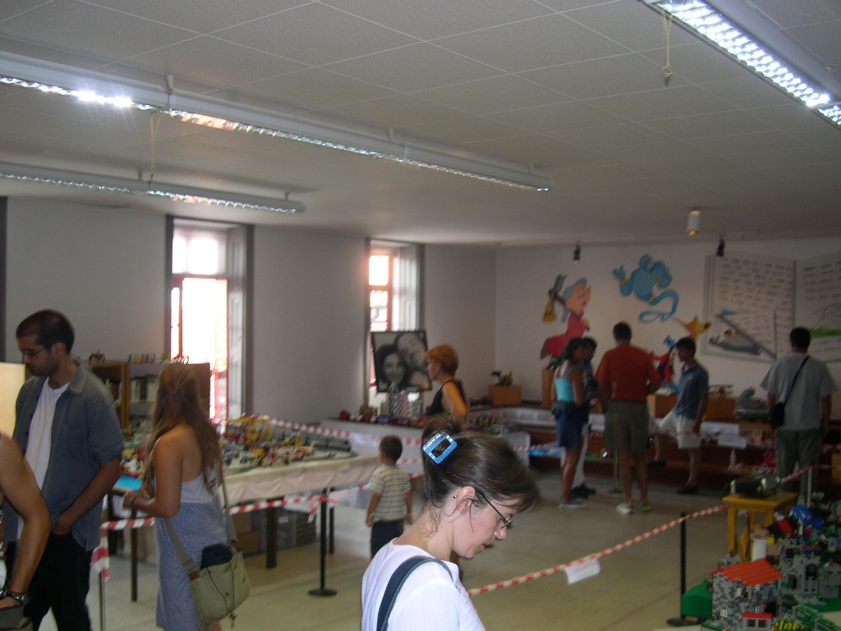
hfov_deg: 49.0
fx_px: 923
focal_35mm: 38
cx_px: 420
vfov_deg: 37.7
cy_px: 316
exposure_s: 1/30
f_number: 2.8
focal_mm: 8
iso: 100
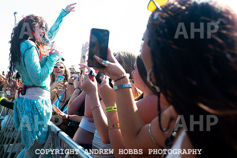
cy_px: 61
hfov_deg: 48.4
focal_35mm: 38
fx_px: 249
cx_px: 51
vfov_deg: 35.1
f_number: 4
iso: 400
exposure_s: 1/800
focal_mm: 24
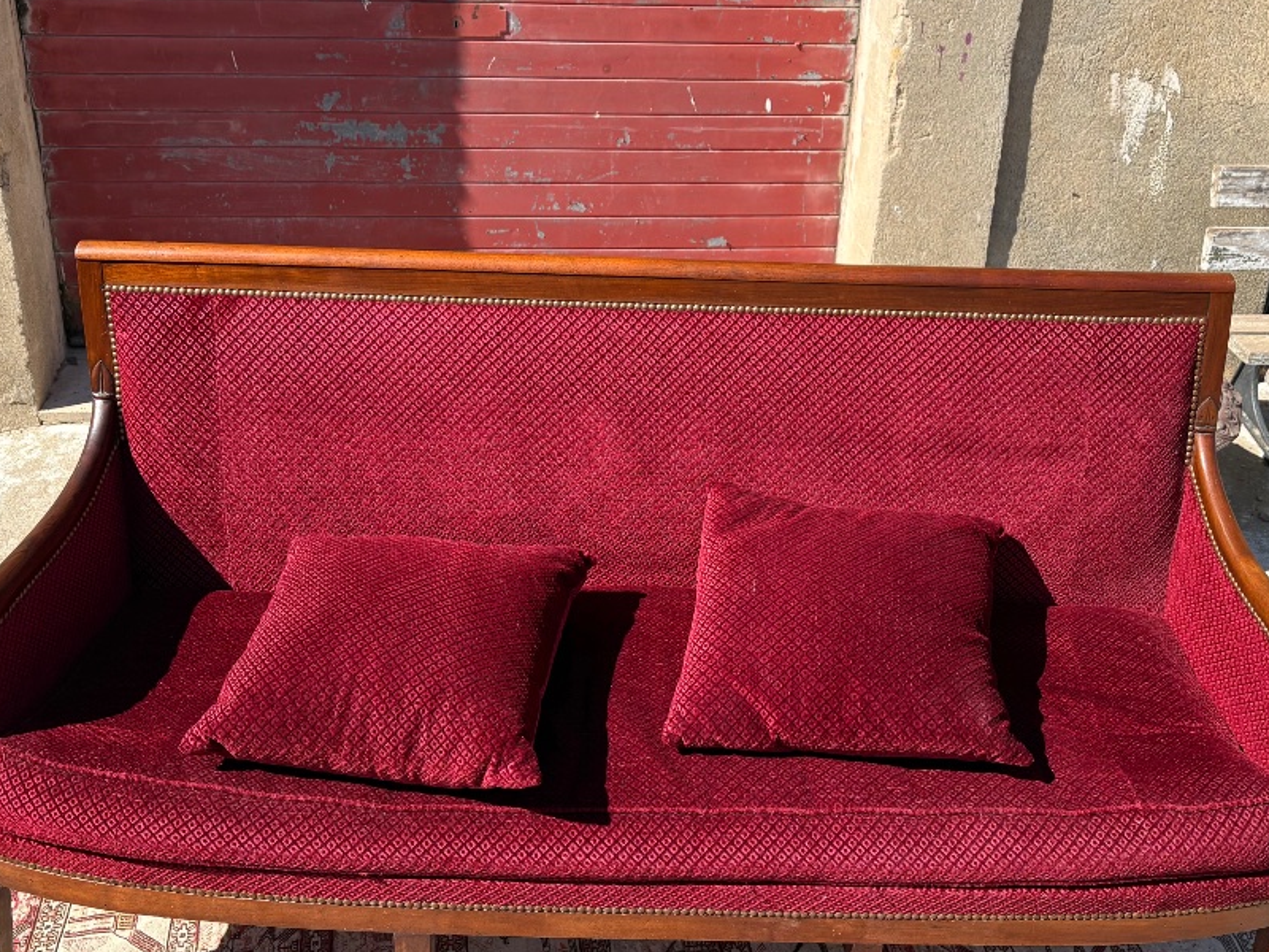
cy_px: 387
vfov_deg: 36.7
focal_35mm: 39
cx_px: 668
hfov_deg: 47.8
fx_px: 1430
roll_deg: -2.3
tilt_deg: -24.7
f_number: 1.6
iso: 50
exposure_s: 1/1337
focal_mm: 5.96
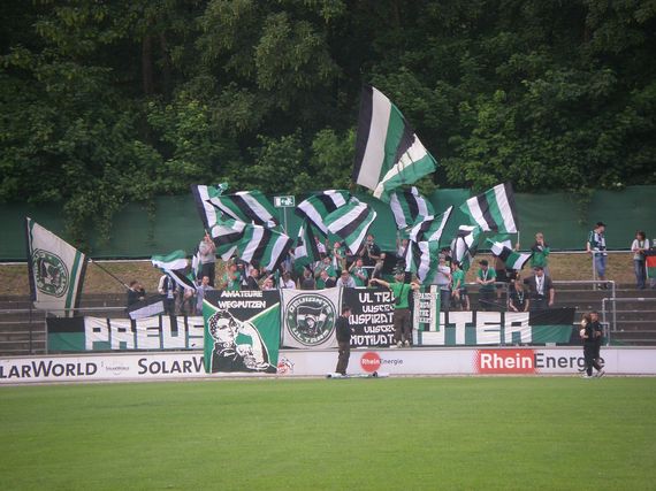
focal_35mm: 169
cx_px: 328
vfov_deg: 8.8
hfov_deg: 11.7
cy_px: 246
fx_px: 3201
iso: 160
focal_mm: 27.9
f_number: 4.4
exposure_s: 1/125
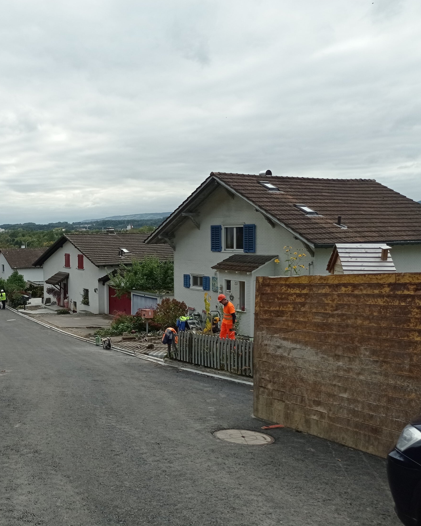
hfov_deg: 38.4
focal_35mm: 37
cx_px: 76
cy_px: 260
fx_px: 576
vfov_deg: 49.1
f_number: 1.79
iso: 104
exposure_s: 1/2283
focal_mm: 4.7
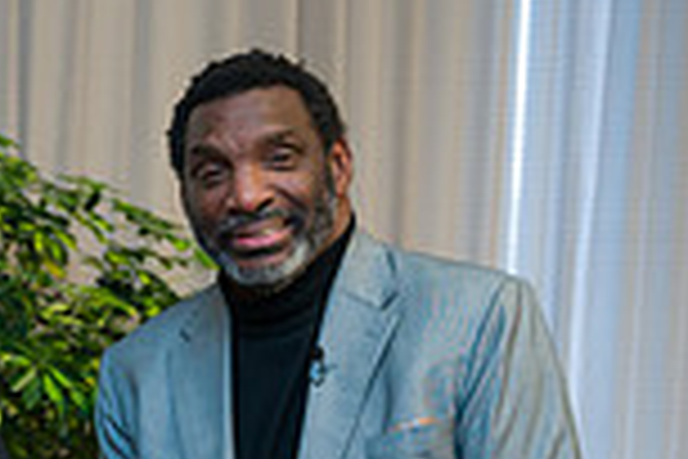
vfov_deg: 12.2
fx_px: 2102
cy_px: 562
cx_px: -472
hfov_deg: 16.2
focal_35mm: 110
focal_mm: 29
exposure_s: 1/200
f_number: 4
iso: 640
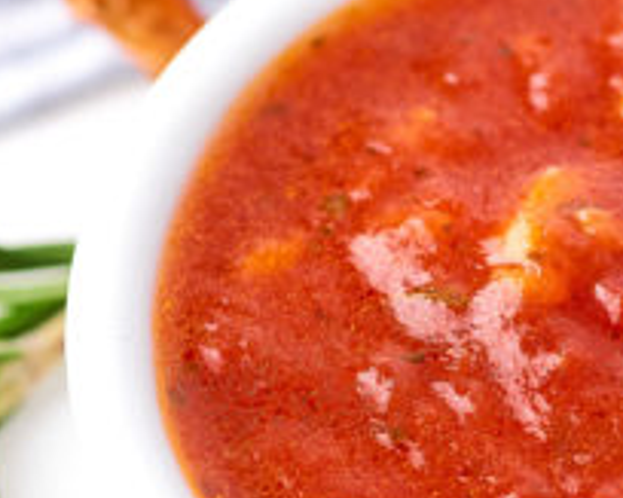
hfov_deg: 5.5
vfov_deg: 4.4
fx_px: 6506
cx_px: 498
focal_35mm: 353
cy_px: 393
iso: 200
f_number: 8
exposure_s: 1/125
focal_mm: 100
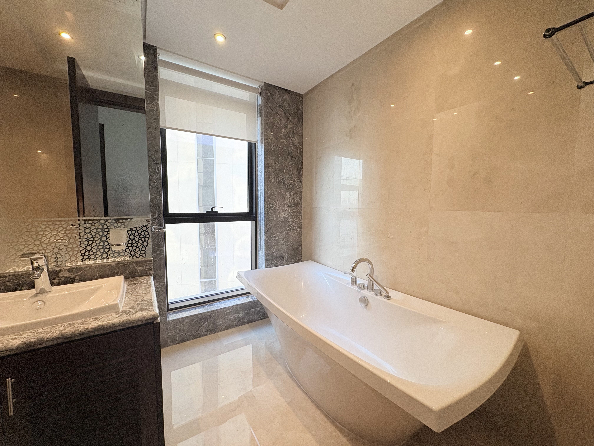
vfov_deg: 85.7
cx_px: 297
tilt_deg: -4.6
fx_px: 240
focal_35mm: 14
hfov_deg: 102.1
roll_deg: +0.0
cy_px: 223
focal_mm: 2.22
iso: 125
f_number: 2.2
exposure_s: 1/100
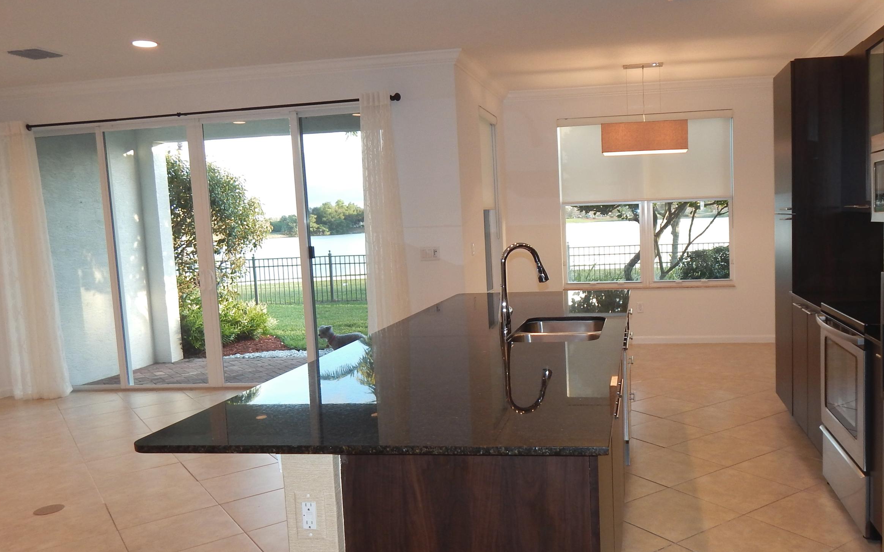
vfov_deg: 41.8
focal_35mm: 30
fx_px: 723
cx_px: 527
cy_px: 289
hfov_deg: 62.4
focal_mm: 4
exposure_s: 1/30
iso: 140
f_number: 3
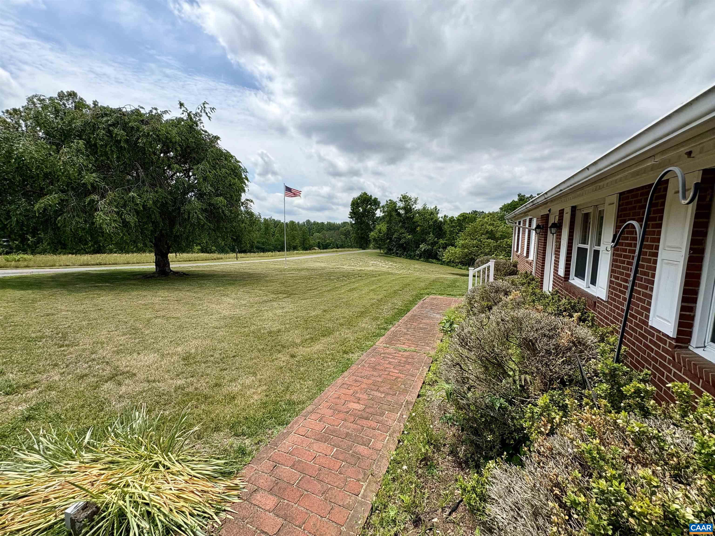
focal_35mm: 14
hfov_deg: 102.1
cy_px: 268
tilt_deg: -6.4
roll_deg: +0.2
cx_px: 358
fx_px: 289
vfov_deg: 85.7
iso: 40
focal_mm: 2.22
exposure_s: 1/2674
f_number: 2.2
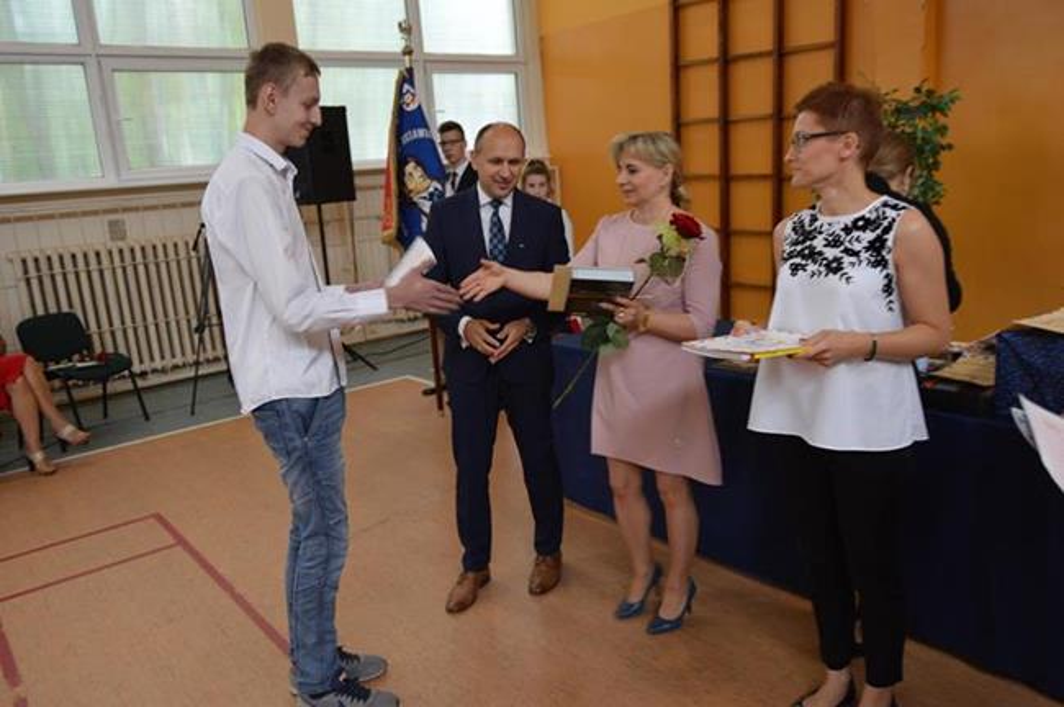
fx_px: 797
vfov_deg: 47.8
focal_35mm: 27
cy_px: 354
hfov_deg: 67.4
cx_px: 532
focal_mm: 18
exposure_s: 1/60
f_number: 4
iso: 400
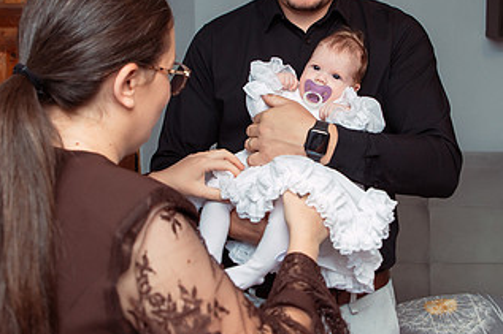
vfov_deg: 26.8
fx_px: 698
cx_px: 292
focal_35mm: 50
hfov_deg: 39.5
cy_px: 111
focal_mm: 24
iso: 500
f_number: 3.5
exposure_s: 1/250
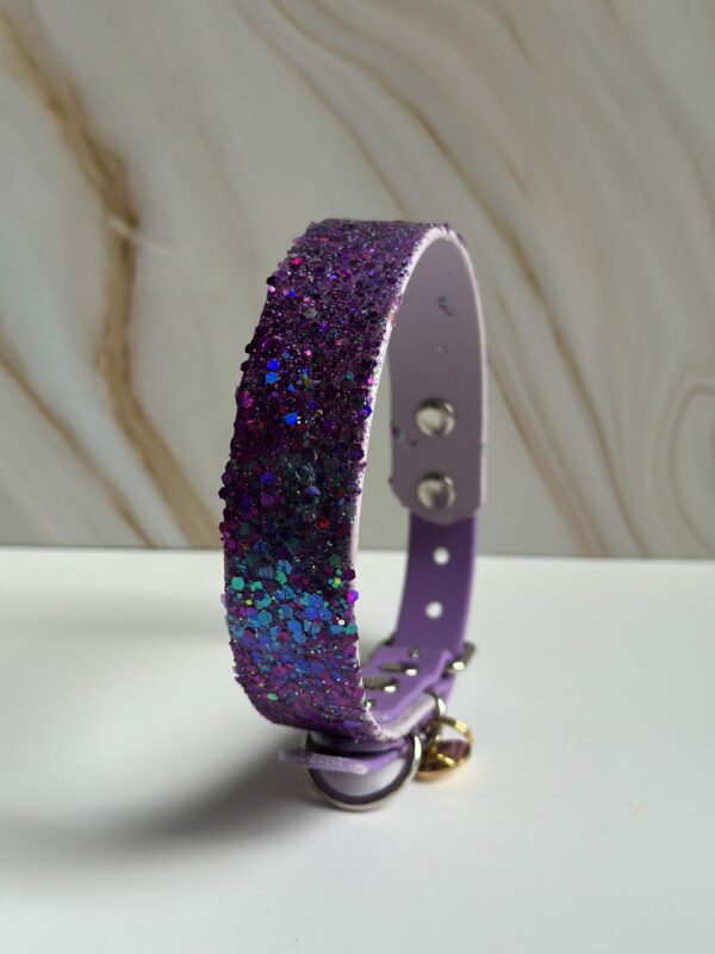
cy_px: 477
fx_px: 1322
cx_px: 358
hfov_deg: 30.3
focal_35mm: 48
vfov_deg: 39.7
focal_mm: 6.86
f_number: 1.78
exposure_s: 1/263
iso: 80
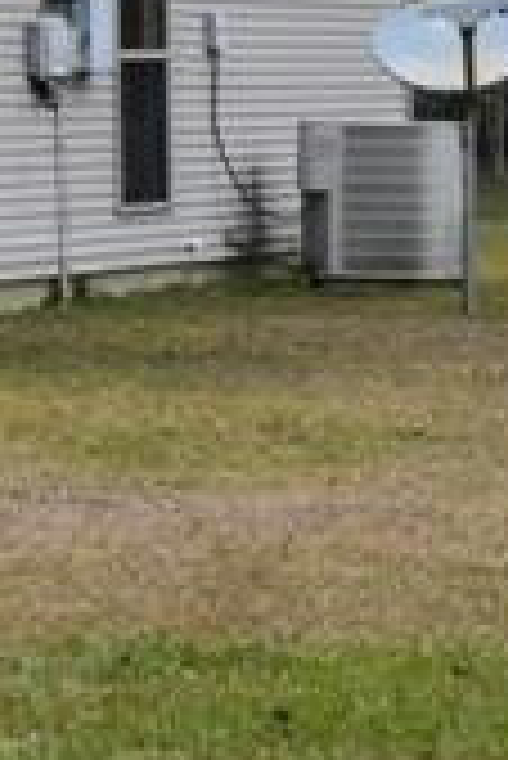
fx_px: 5556
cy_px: 106
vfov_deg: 7.8
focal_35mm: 263
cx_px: -1151
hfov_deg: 4.9
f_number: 10
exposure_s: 1/250
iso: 400
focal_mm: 29
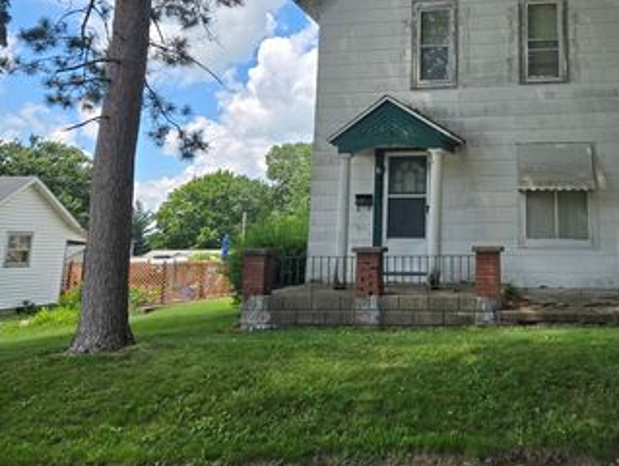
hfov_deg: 49.5
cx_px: 454
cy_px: 123
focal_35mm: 36
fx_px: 644
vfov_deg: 38.8
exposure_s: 1/1050
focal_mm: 5.4
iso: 25
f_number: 1.8
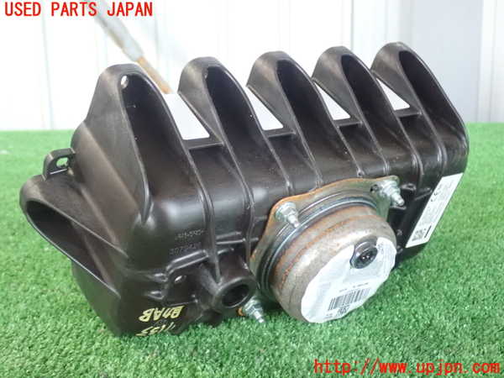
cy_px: 189
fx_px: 713
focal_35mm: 49
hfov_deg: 38.9
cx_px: 252
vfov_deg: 29.7
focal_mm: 8.99
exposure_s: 1/50
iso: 1600
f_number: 3.2
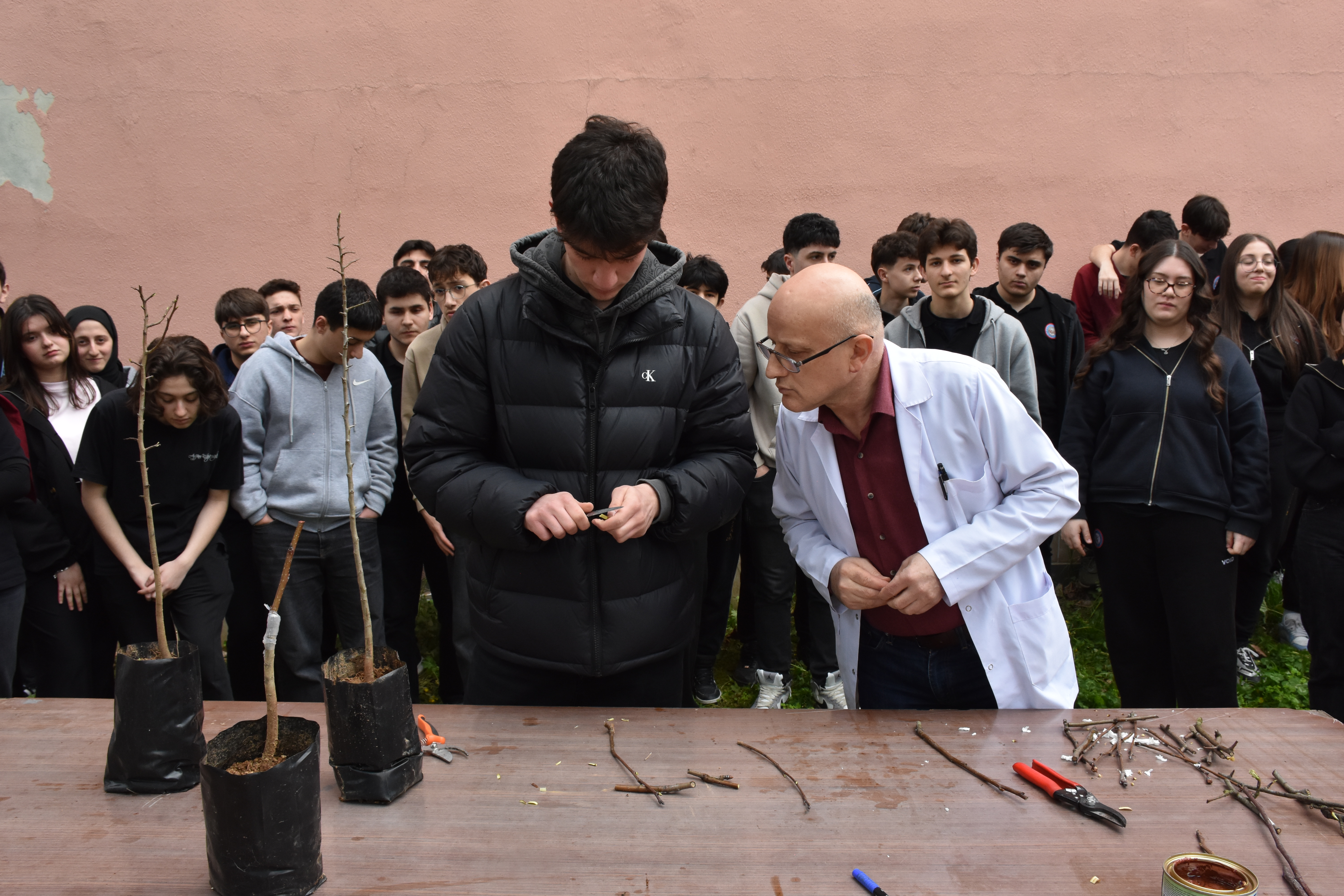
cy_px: 448
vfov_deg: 43.6
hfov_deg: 61.9
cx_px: 672
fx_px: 1120
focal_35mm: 30
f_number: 8
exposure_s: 1/250
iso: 800
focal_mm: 20
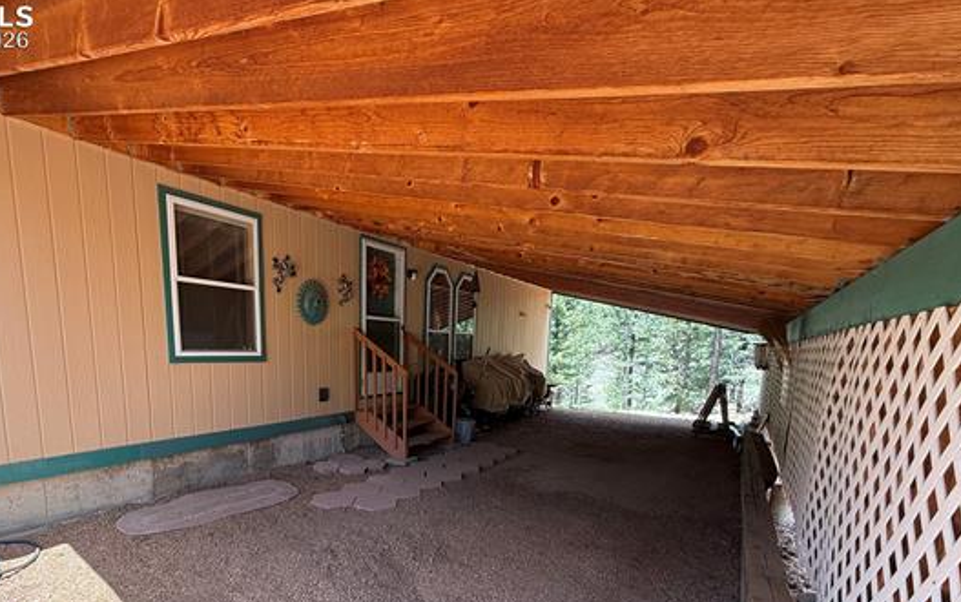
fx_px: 472
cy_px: 422
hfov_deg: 90.0
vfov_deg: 62.7
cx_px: 388
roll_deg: -0.2
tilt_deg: -8.8
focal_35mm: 18
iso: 64
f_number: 2.2
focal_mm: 2.22
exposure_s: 1/108
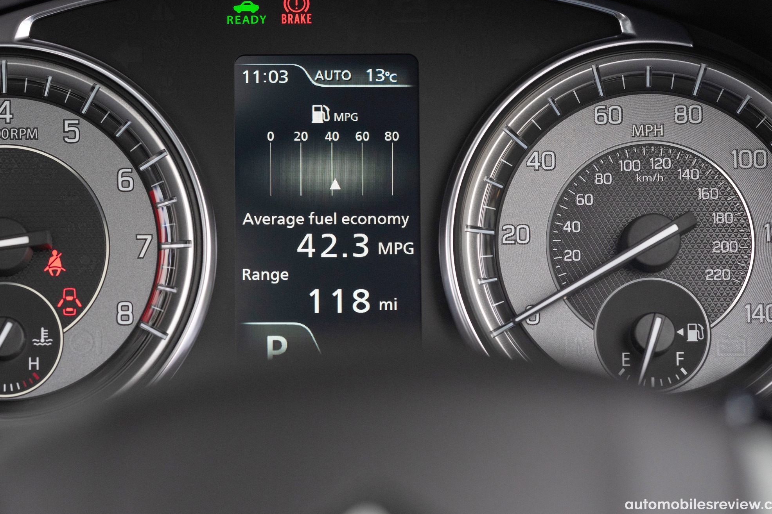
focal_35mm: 171
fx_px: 3667
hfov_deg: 12.0
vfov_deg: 8.0
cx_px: 320
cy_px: 195
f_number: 3.5
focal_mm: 135
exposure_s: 1/200
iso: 1600
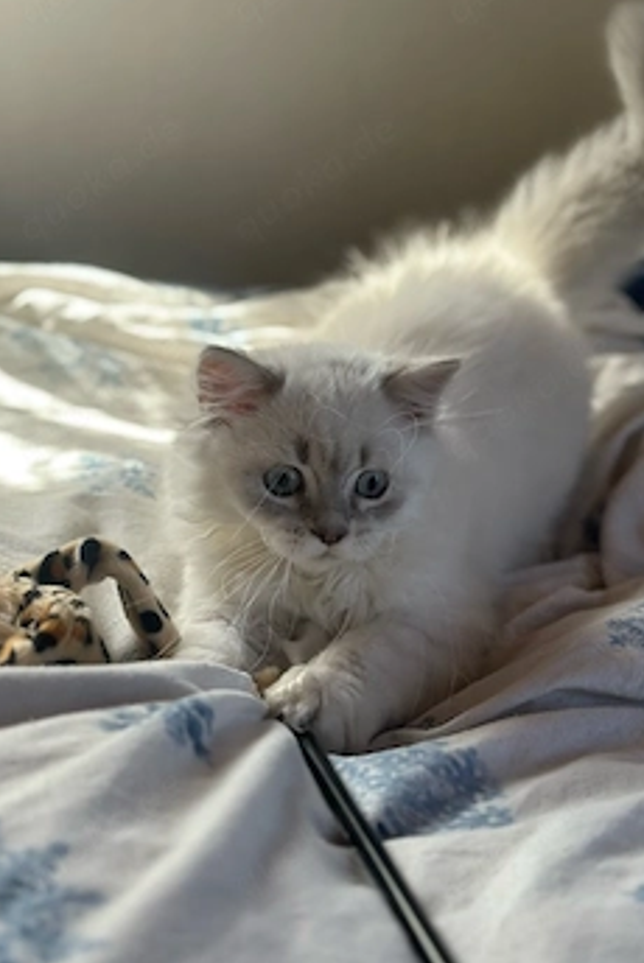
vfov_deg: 34.4
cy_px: 428
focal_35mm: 58
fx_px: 1553
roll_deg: -8.0
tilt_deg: -15.0
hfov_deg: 23.4
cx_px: 375
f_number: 1.78
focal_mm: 6.86
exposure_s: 1/206
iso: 80
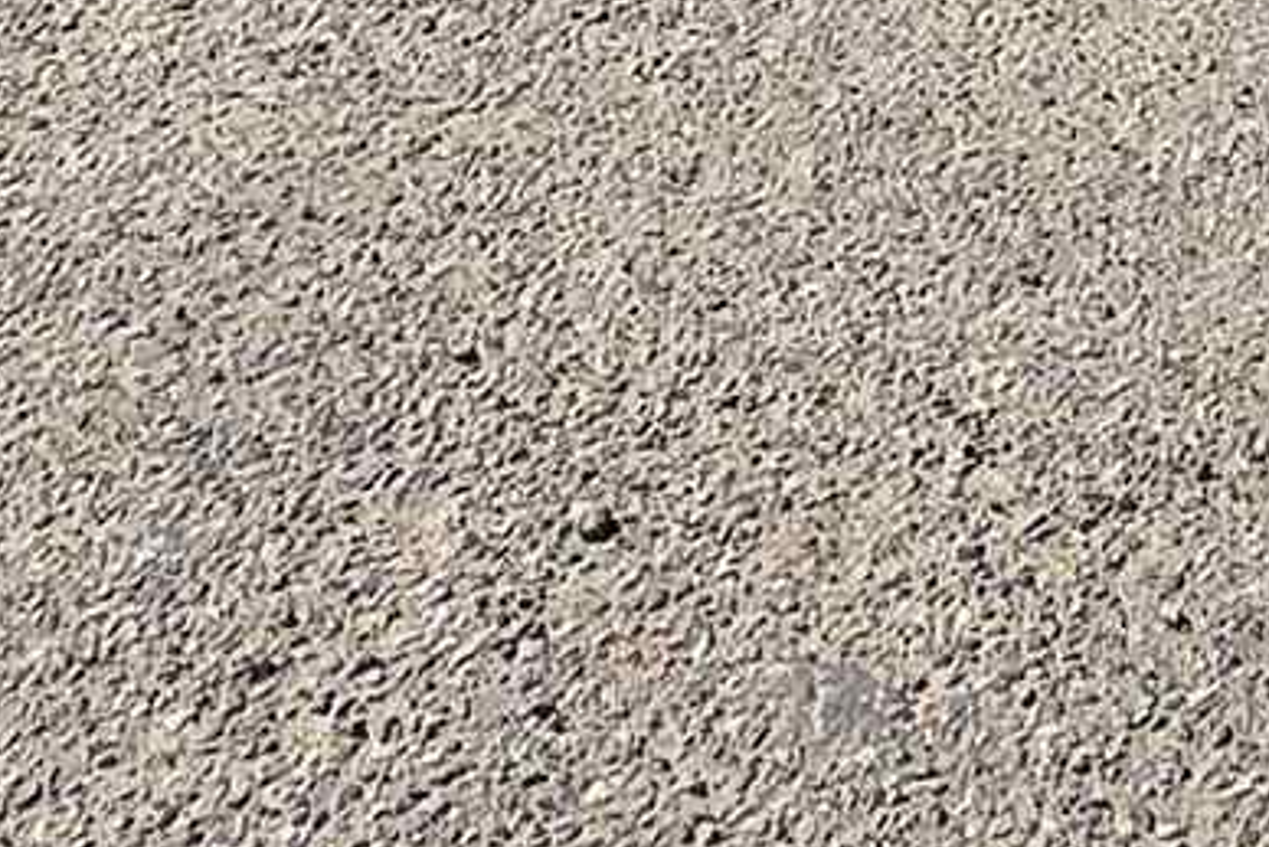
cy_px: -1936
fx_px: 3773
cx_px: 1652
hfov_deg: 17.9
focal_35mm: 107
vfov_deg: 9.3
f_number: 2.2
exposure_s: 1/1951
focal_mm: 2.2
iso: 50
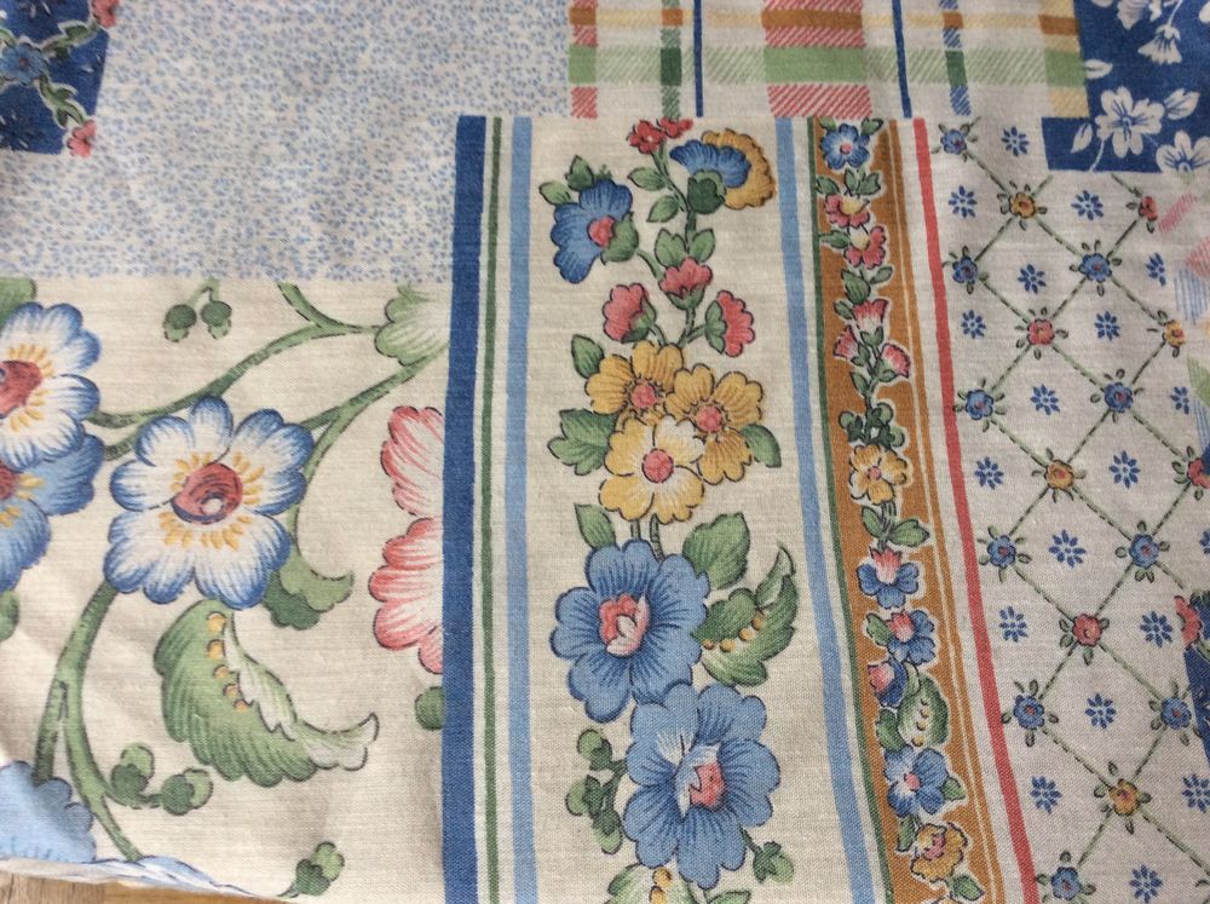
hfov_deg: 56.9
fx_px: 1117
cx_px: 605
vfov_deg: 44.1
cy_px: 452
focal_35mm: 32
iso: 80
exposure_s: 1/25
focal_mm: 3.3
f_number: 2.4
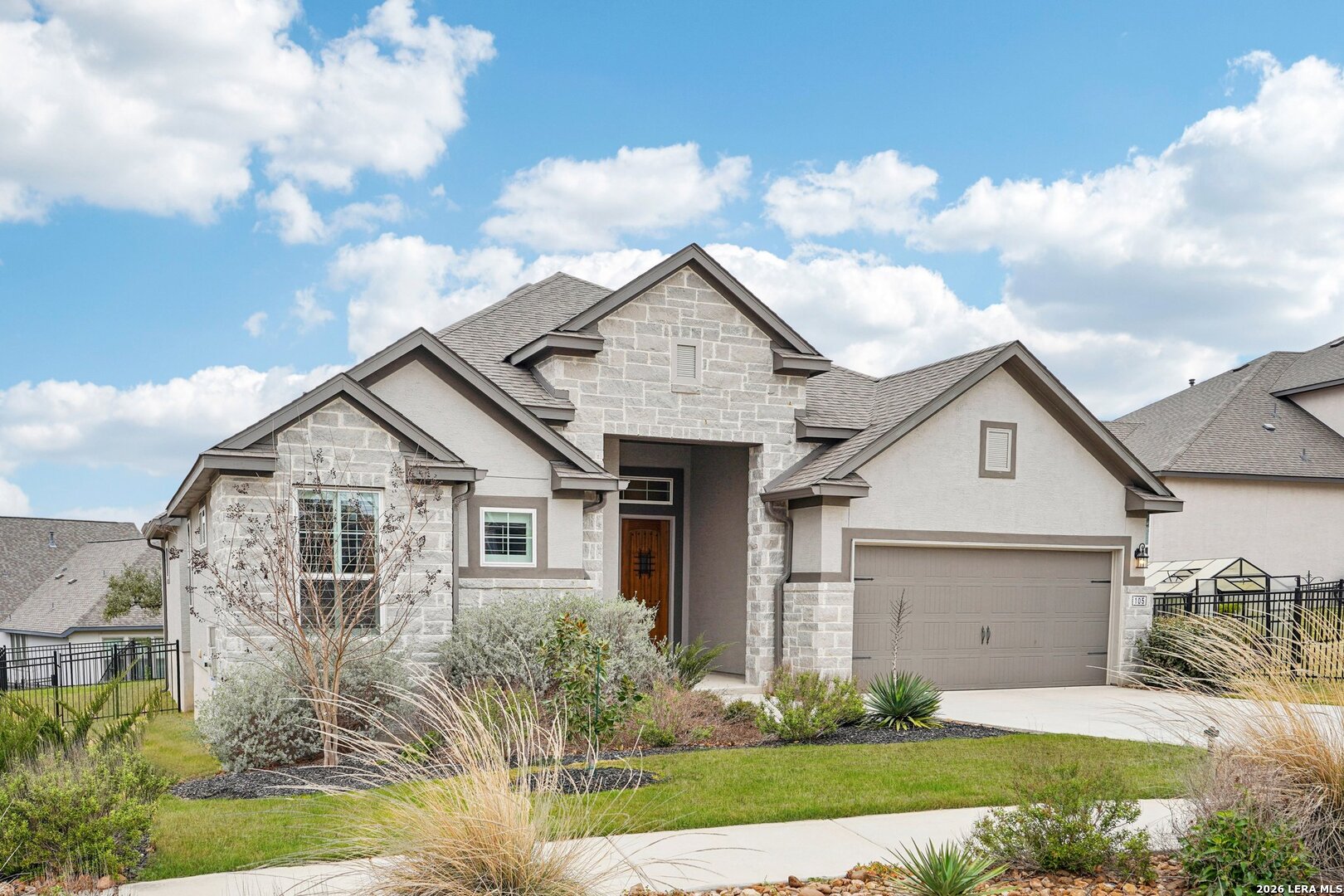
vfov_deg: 43.0
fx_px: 1139
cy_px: 448
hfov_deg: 61.1
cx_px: 672
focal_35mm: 30
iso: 100
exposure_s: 1/160
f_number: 8
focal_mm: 30.5
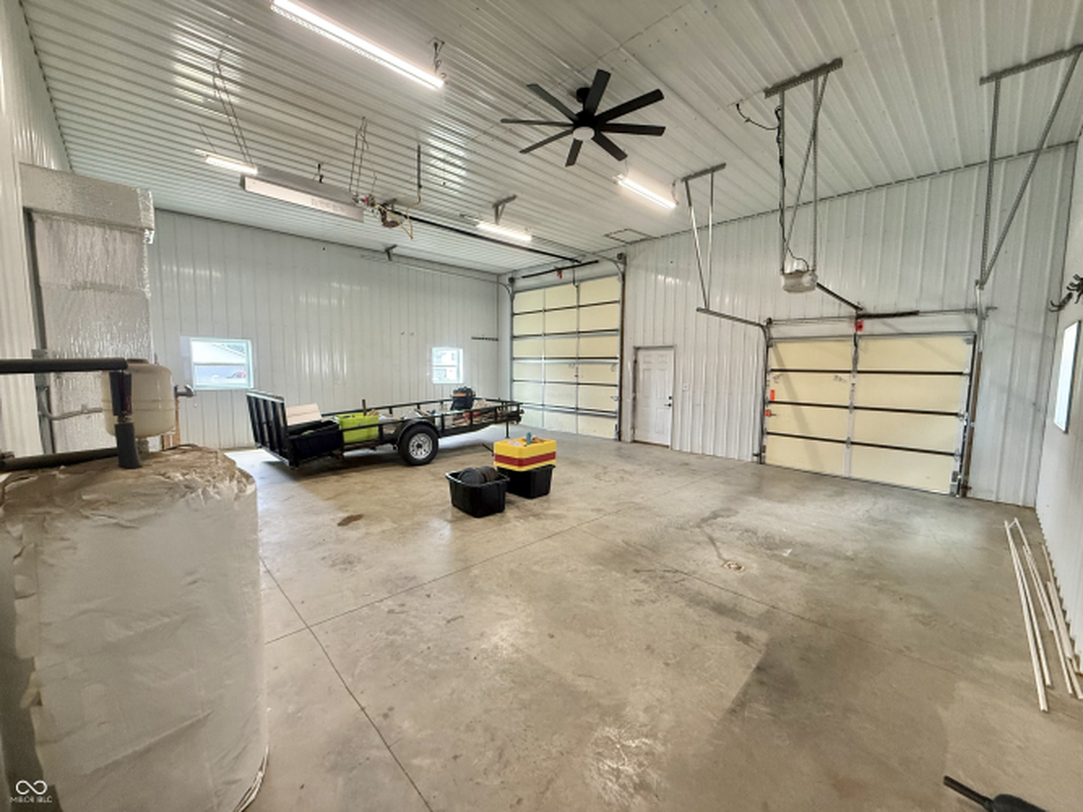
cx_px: 542
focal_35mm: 14
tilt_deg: -4.7
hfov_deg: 102.1
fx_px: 438
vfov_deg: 85.7
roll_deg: -0.6
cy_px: 406
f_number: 2.2
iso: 320
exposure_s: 1/120
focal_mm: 2.22
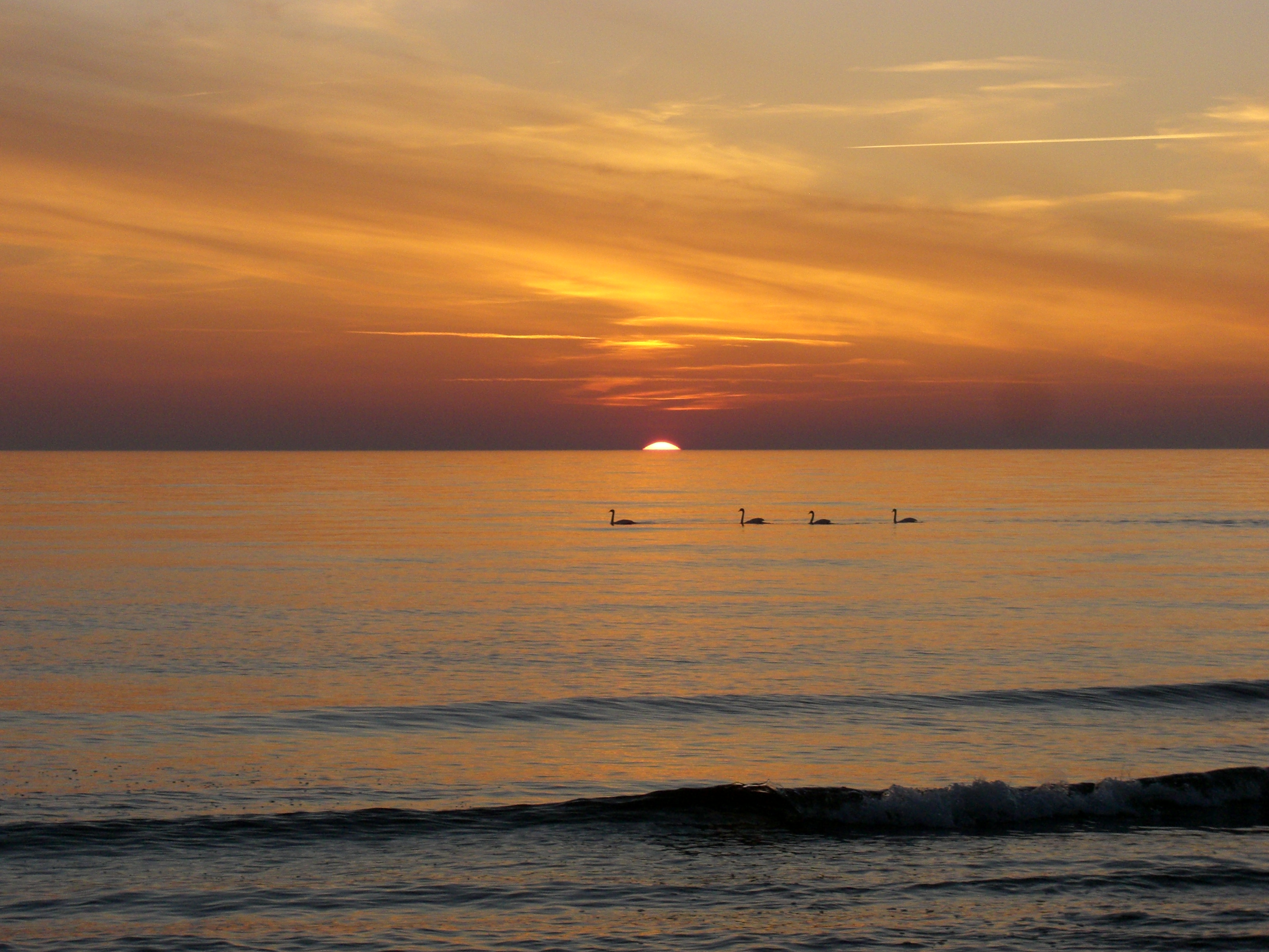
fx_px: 4179
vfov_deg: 13.0
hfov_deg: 17.3
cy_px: 476
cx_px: 634
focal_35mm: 114
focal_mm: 18.9
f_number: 5.4
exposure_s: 1/250
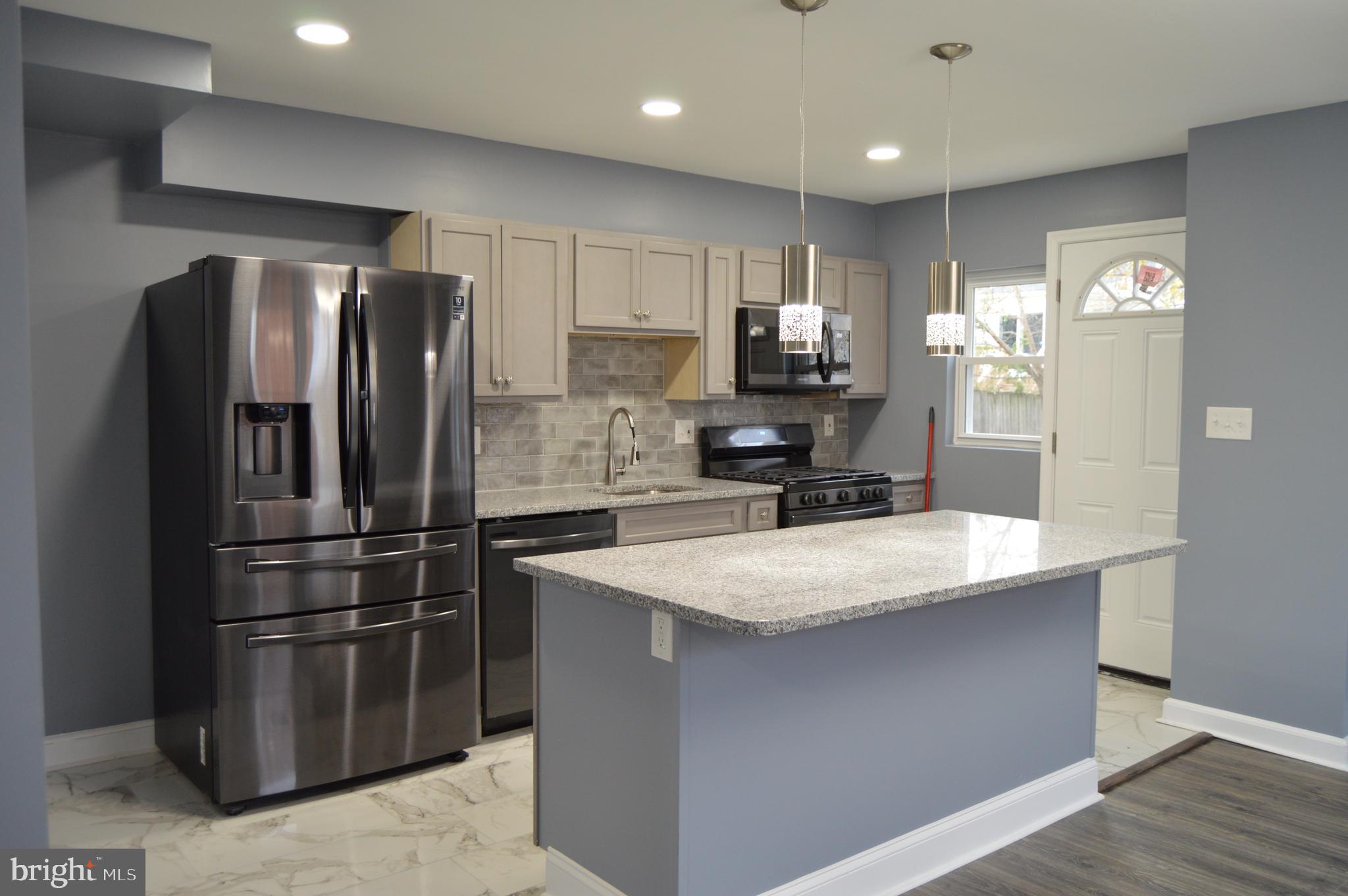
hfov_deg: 67.4
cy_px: 448
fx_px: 1010
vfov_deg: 47.8
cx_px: 674
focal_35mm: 27
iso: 560
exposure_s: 1/60
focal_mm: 18
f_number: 3.5
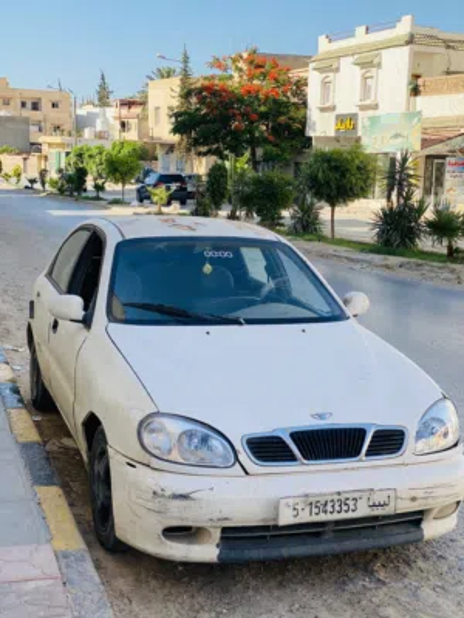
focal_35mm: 52
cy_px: 309
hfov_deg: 28.0
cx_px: 232
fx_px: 929
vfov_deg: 36.8
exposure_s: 1/675
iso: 20
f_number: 2
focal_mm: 6
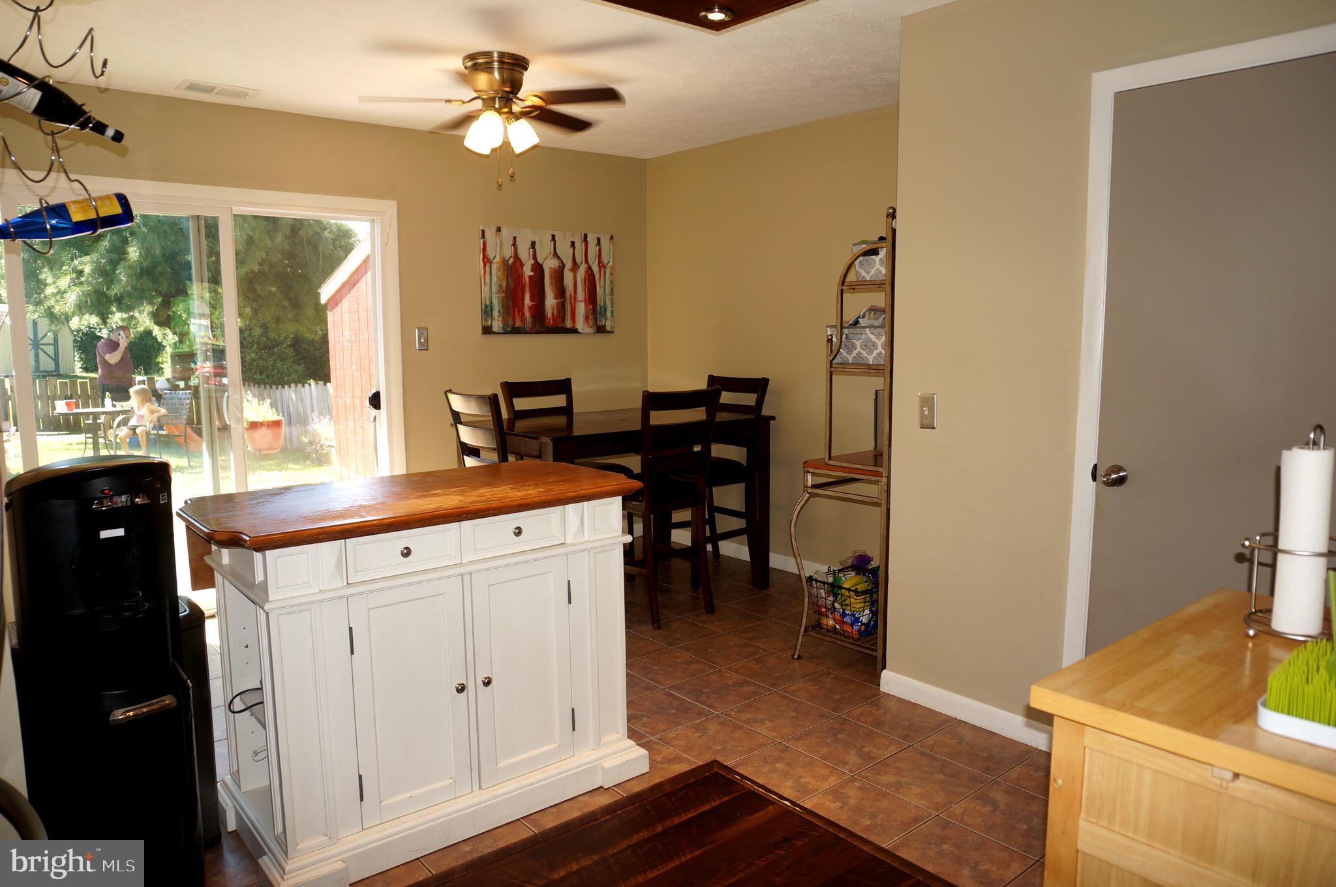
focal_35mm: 24
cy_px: 444
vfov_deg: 53.0
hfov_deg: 73.8
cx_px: 668
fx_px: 890
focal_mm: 16
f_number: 4
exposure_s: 1/60
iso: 125
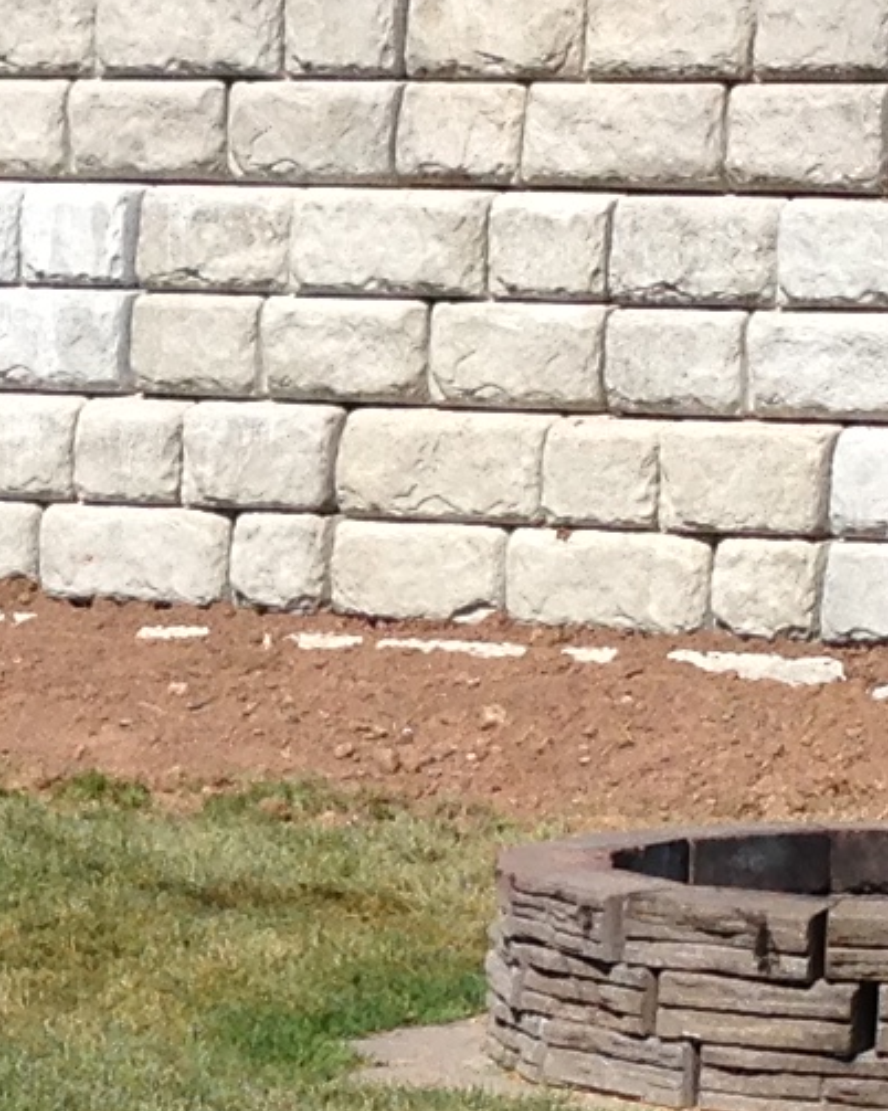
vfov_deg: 9.2
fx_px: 6870
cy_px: 477
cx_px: -31
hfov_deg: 7.4
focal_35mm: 209
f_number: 2.4
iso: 50
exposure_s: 1/2169
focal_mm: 4.13
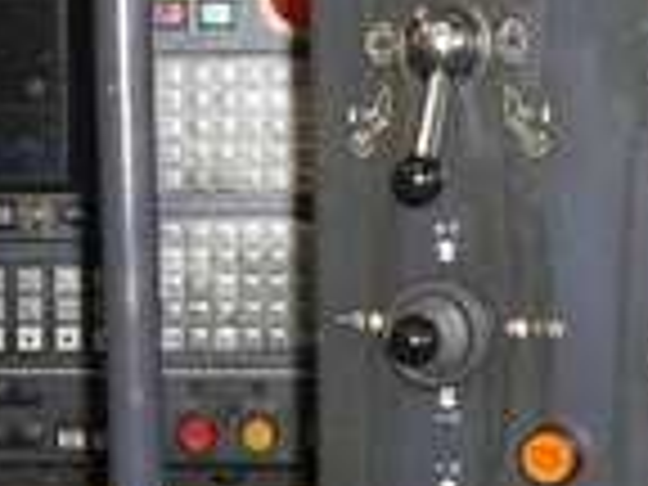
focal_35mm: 97
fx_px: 1816
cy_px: 364
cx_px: 324
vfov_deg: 15.2
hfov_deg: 20.2
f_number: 3.2
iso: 200
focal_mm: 6.3
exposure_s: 1/45
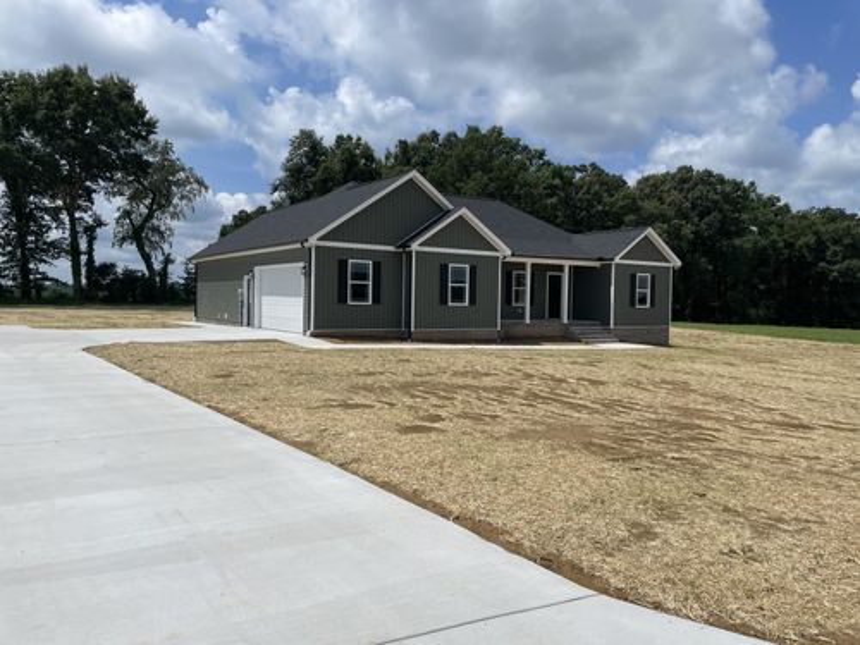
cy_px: 322
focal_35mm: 26
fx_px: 646
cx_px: 430
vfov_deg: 53.1
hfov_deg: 67.3
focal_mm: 4.2
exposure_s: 1/7299
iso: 32
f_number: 1.6
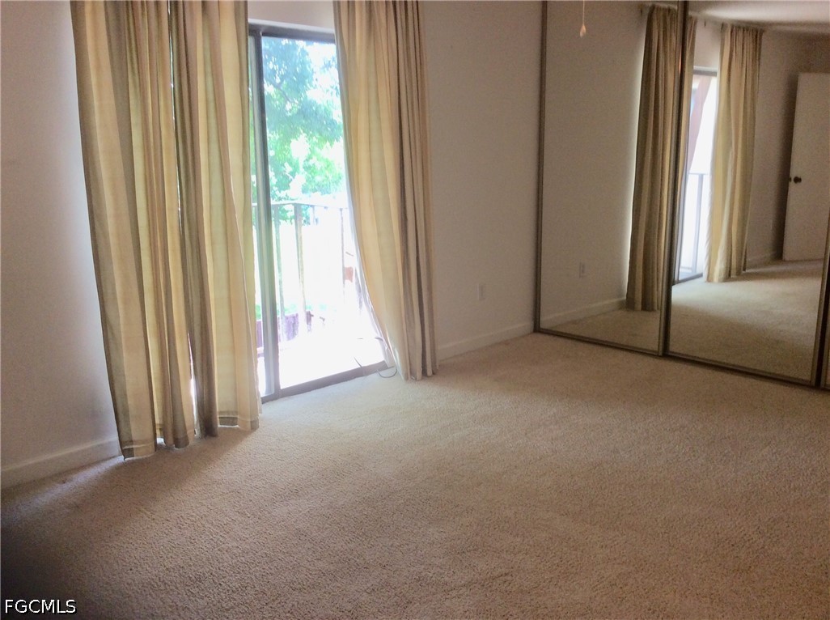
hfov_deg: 56.9
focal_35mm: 32
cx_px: 415
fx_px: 766
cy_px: 310
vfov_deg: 44.0
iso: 32
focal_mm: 3.3
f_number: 2.4
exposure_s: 1/40
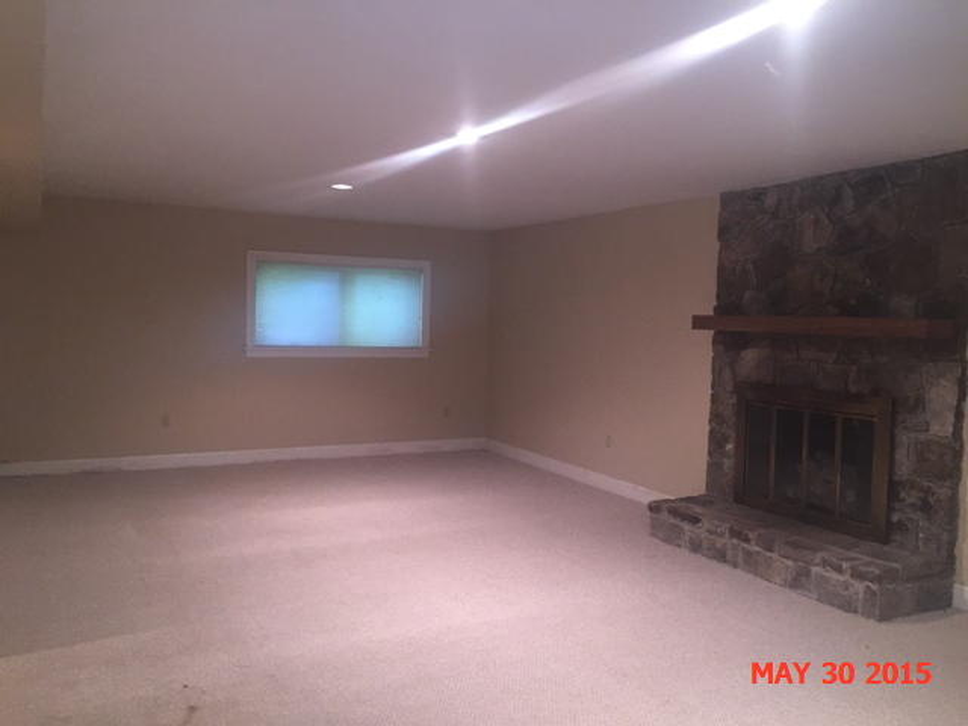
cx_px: 484
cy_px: 363
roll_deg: -1.8
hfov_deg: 61.7
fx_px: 811
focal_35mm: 29
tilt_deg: -2.9
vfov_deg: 48.2
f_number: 2.2
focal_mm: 4.15
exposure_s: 1/16
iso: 160
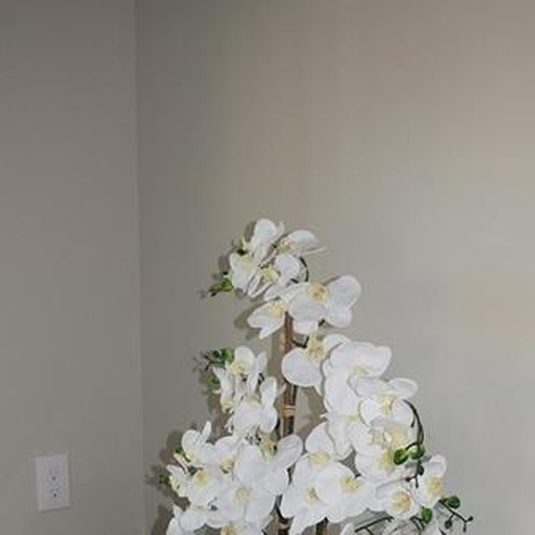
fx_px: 1066
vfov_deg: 27.0
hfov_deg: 28.2
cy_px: 500
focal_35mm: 61
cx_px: 256
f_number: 4.5
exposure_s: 1/80
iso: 800
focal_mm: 21
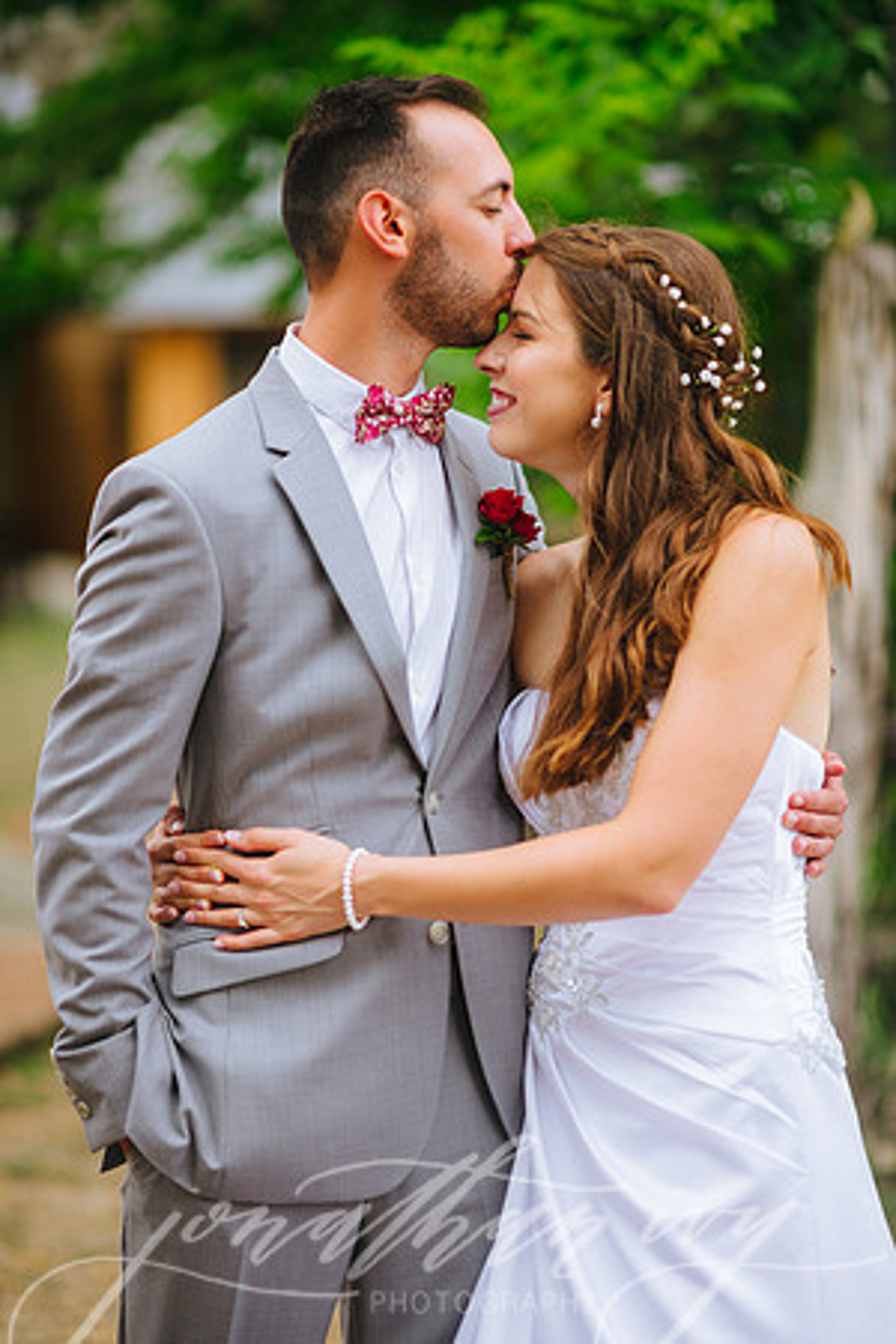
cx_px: 448
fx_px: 3173
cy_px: 672
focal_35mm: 85
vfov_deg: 23.9
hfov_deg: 16.1
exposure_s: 1/800
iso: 80
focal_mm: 85
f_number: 1.6
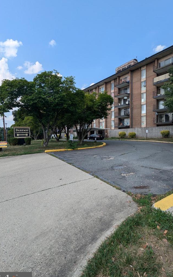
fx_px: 136
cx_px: 95
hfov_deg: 64.9
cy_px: 141
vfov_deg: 91.1
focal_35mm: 18
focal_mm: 2.35
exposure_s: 1/1199
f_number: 2.2
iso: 51
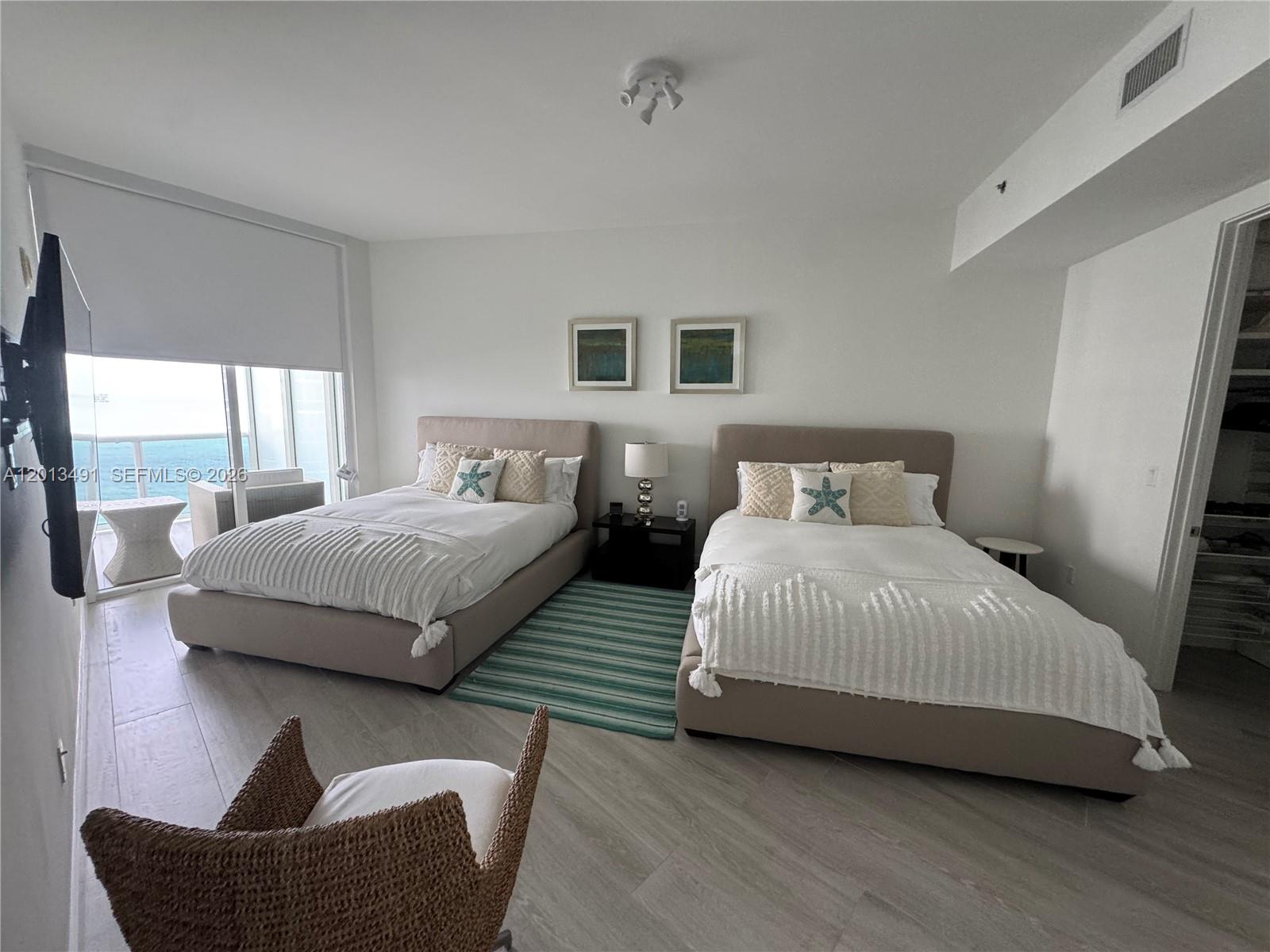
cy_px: 476
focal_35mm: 14
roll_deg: -0.1
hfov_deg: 102.1
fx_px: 514
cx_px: 635
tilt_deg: -7.0
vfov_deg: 85.7
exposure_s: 1/99
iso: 200
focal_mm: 2.22
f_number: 2.2
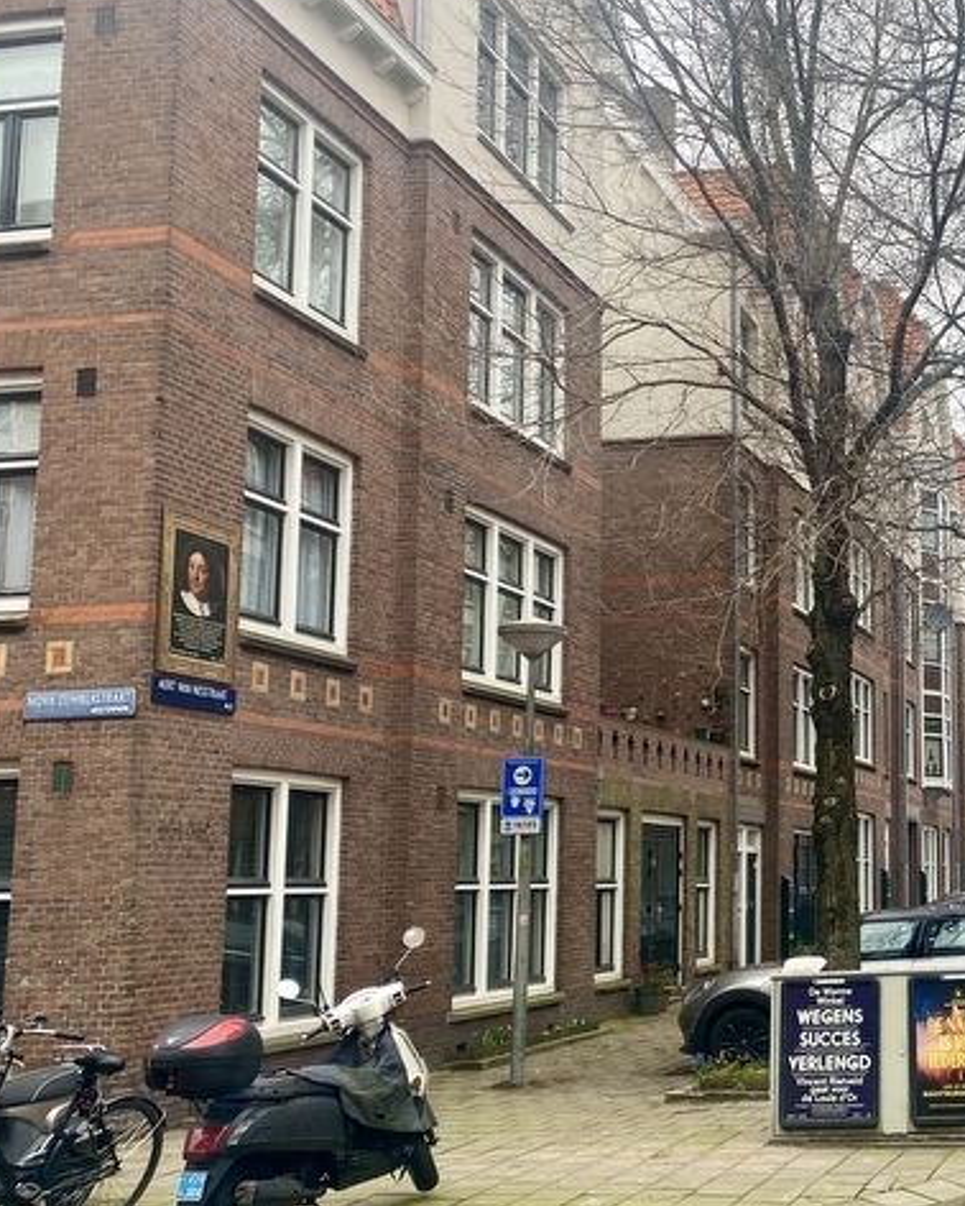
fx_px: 1534
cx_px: 985
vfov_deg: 42.8
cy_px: 667
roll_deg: +3.0
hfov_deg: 32.0
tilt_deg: +8.9
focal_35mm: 43
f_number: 1.8
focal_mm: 4.25
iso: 32
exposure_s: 1/293
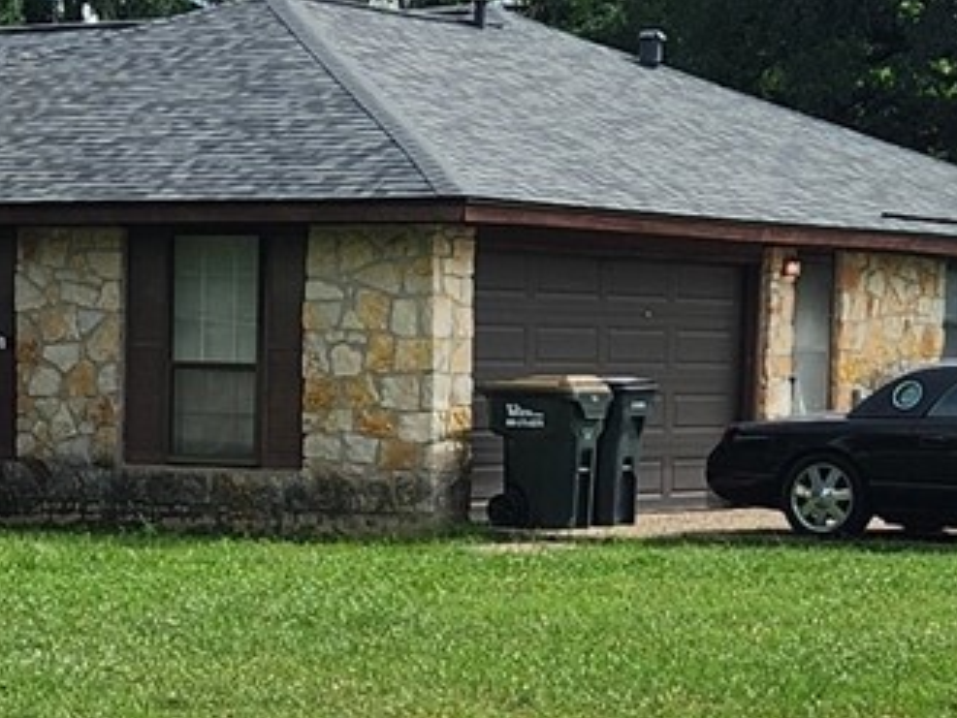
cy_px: 721
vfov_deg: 10.3
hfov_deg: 13.7
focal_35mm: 143
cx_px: 221
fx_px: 3955
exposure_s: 1/1804
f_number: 1.8
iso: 20
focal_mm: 5.4
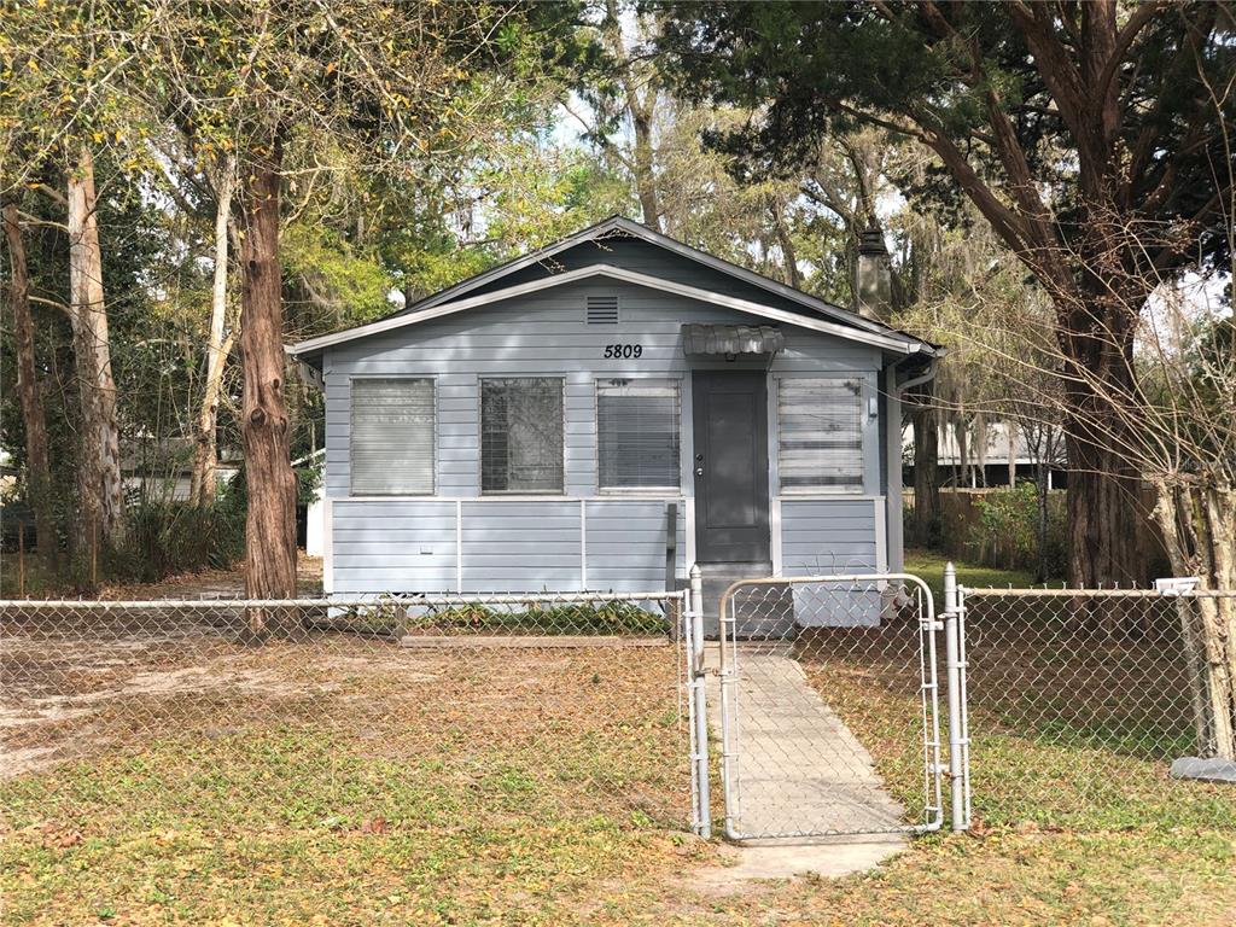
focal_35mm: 52
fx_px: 1857
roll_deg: +1.1
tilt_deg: +1.2
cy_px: 464
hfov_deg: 36.8
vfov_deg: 28.0
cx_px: 618
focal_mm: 6
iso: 16
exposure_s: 1/264
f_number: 2.4
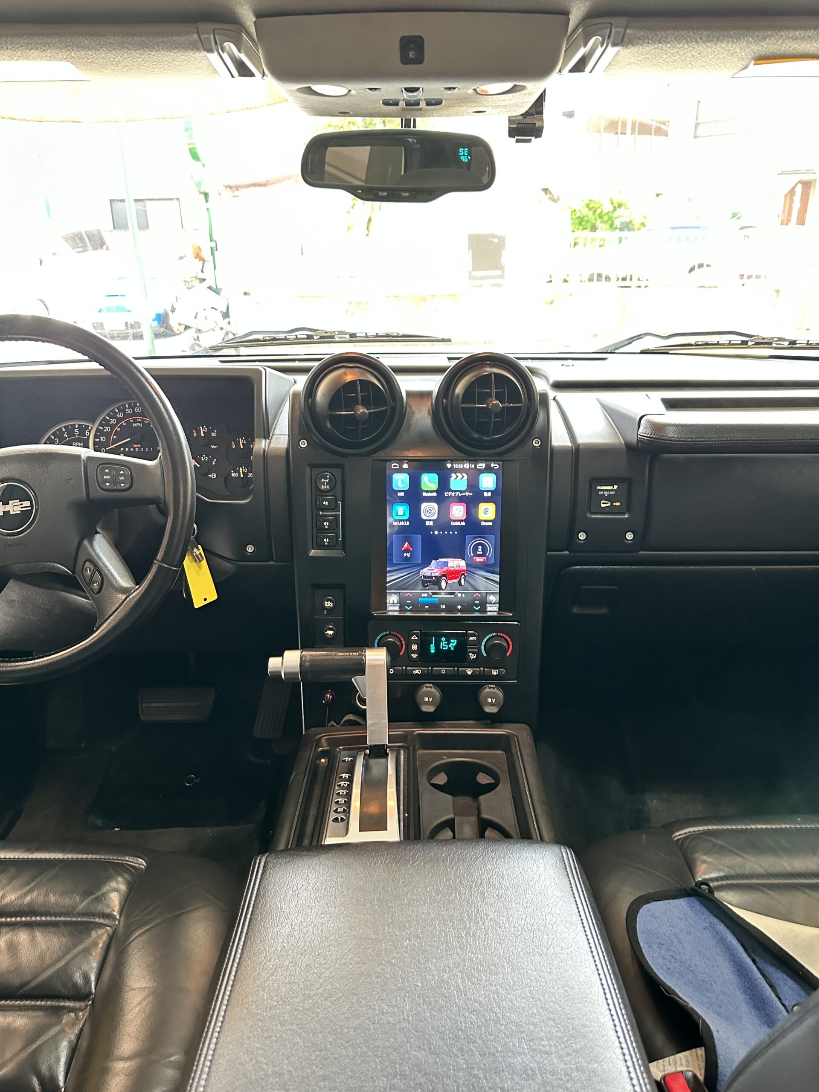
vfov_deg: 71.6
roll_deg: +0.7
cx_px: 410
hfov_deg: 56.8
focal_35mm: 24
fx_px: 757
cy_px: 546
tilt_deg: -22.2
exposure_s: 1/50
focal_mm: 6.86
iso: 500
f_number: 1.78
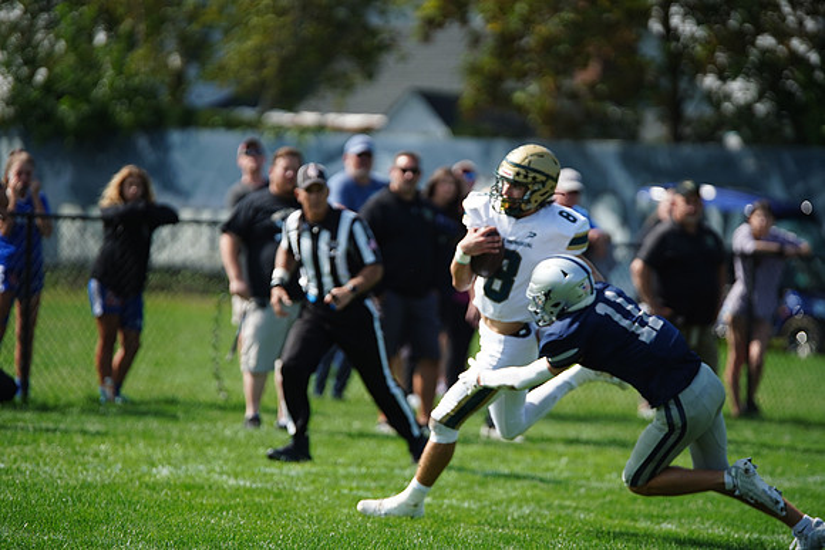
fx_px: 5982
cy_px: 275
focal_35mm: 261
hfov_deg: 7.9
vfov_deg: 5.3
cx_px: 412
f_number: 2.8
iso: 400
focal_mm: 261
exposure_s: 1/4000
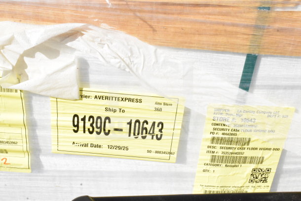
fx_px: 477
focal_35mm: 57
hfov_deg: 35.0
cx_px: 150
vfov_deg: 23.8
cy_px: 100
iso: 6400
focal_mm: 38
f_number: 25
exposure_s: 1/2500
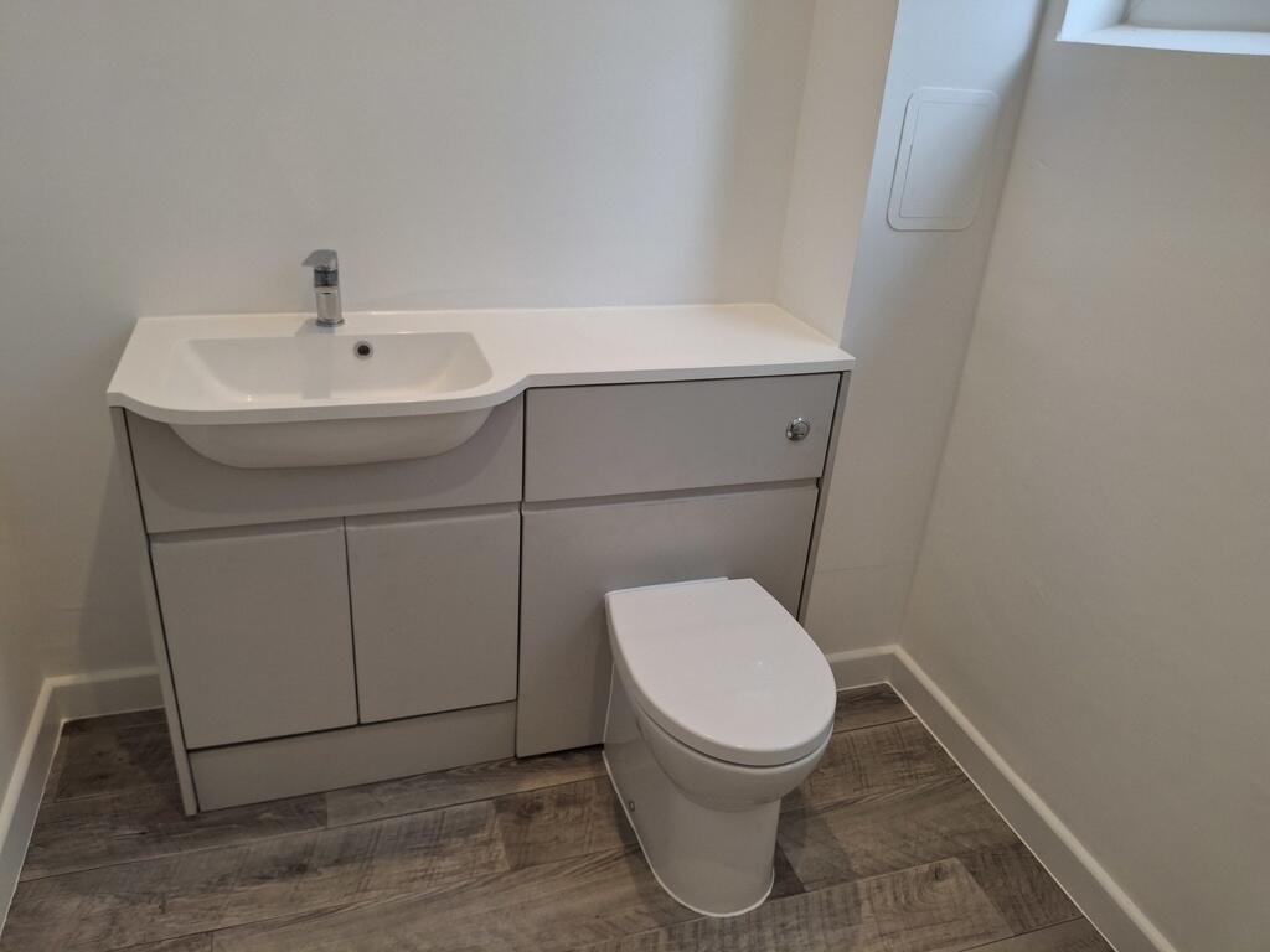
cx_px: 635
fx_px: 917
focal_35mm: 25
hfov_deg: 69.4
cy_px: 476
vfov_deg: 54.9
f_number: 1.8
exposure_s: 1/100
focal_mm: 4.69
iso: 100
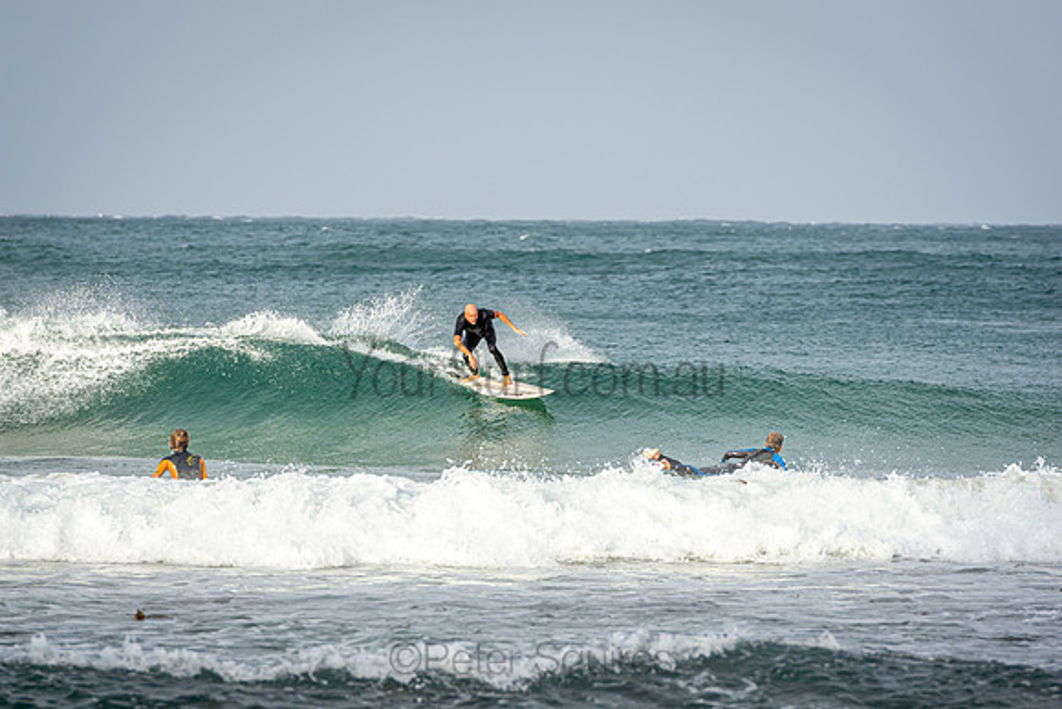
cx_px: 531
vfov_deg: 4.6
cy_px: 354
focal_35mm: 300
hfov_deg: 6.9
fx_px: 8852
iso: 200
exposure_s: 1/1250
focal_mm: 200
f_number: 5.6
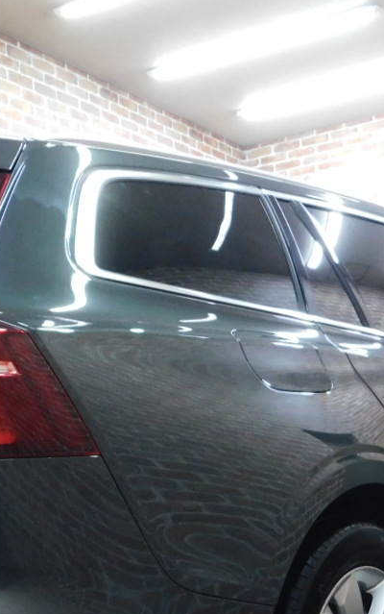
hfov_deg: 21.1
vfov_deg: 32.3
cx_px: 85
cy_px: 512
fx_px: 1020
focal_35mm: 61
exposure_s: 1/30
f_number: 3
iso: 360
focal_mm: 4
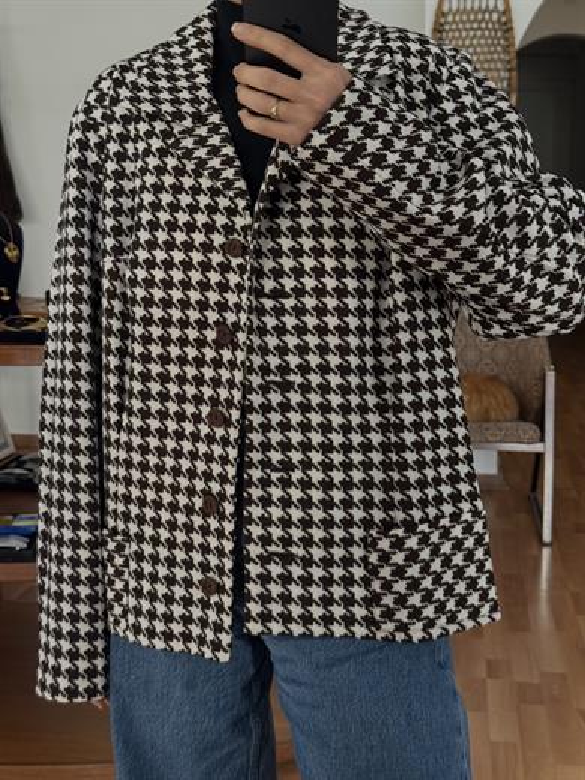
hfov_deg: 30.3
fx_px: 1082
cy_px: 390
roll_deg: +1.6
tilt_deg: -29.1
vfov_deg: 39.7
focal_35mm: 48
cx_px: 292
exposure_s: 1/33
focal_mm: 6.76
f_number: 1.78
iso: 200
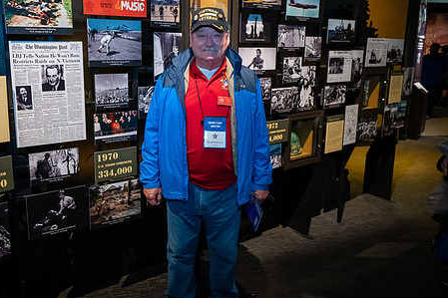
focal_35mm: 31
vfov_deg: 42.1
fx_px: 386
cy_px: 122
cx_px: 181
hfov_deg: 59.8
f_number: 5.6
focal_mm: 24
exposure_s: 1/50
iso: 7200
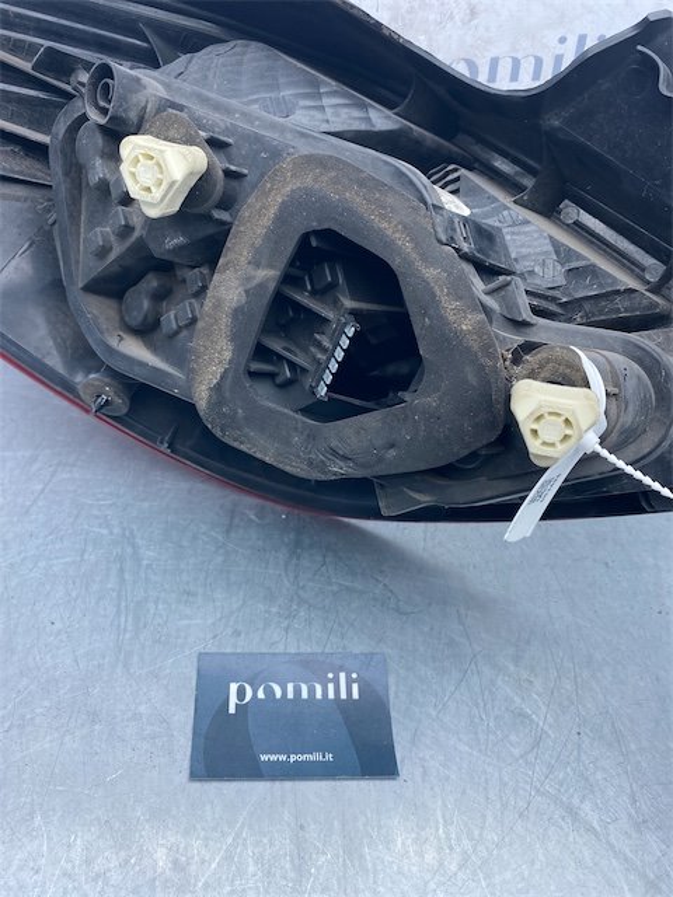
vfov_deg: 67.3
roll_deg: -13.9
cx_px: 336
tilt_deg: -43.4
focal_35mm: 26
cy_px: 448
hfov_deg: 53.1
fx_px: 674
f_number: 1.8
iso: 32
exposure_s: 1/338
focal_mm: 4.25
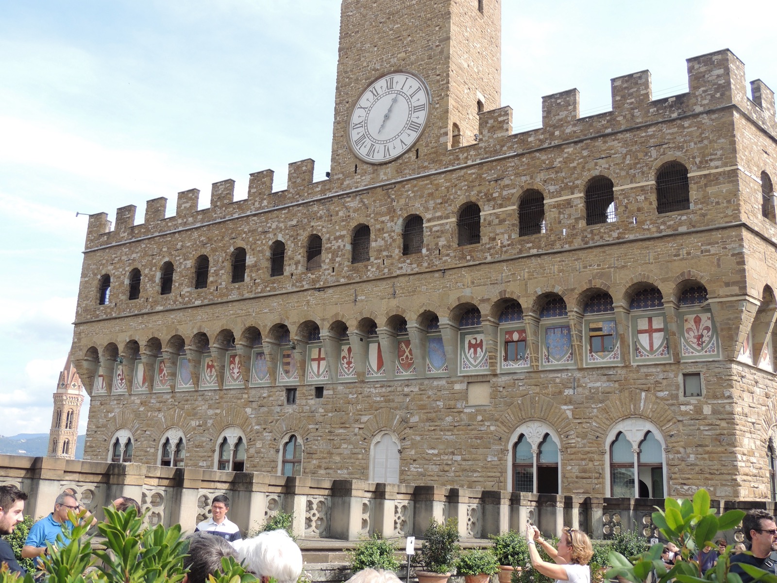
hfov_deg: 52.6
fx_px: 786
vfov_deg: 40.7
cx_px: 388
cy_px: 292
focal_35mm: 35
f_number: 3.3
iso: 100
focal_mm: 6.2
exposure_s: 1/500
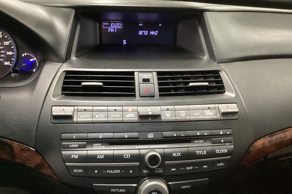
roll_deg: -3.4
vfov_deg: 40.0
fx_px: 268
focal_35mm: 33
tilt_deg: -24.1
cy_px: 96
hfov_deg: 57.2
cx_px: 147
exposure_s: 1/30
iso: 640
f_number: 2.4
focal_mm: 3.3
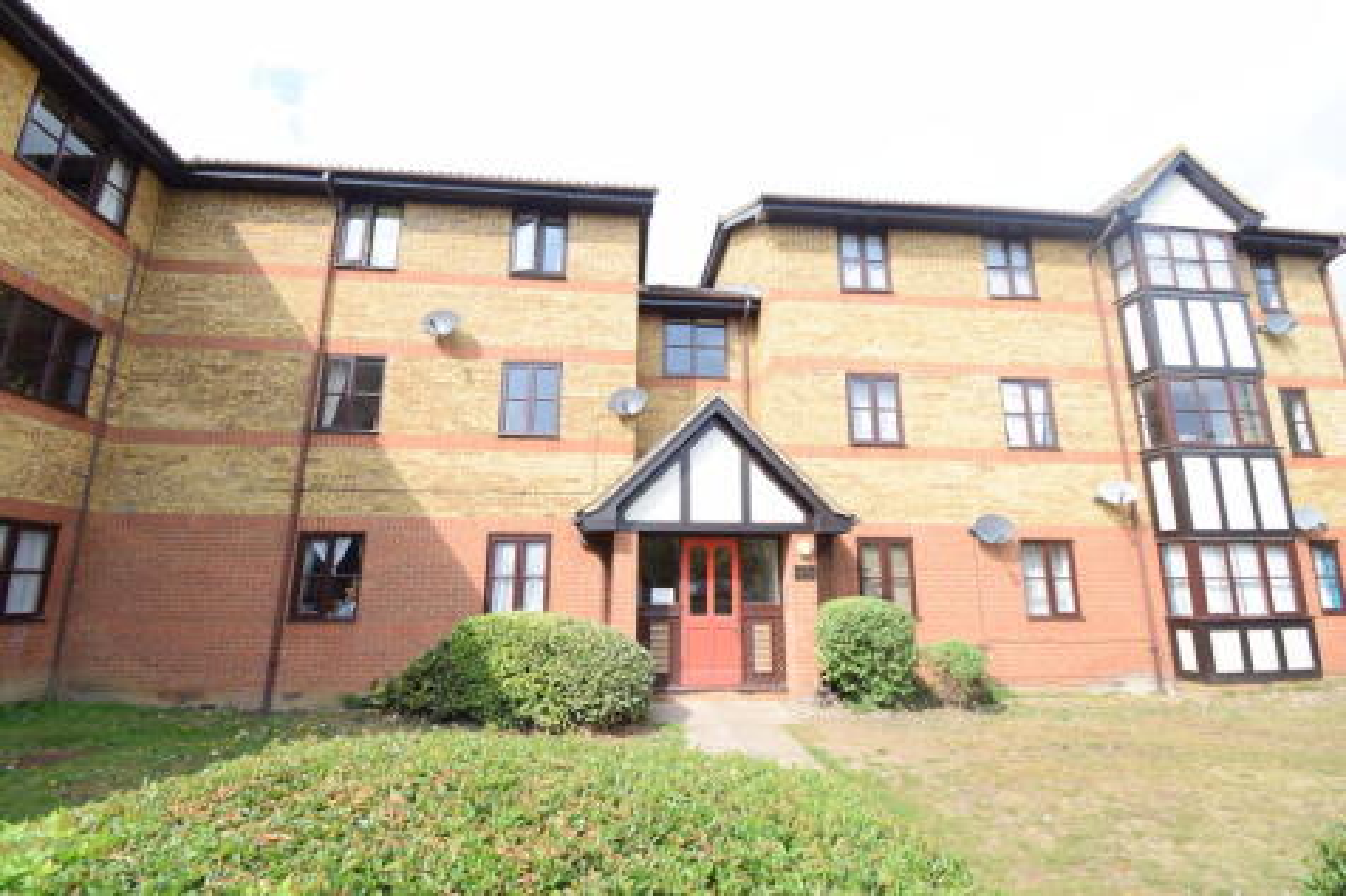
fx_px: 561
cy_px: 448
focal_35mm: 15
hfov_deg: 100.4
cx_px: 673
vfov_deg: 77.3
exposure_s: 1/250
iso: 320
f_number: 8
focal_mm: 10
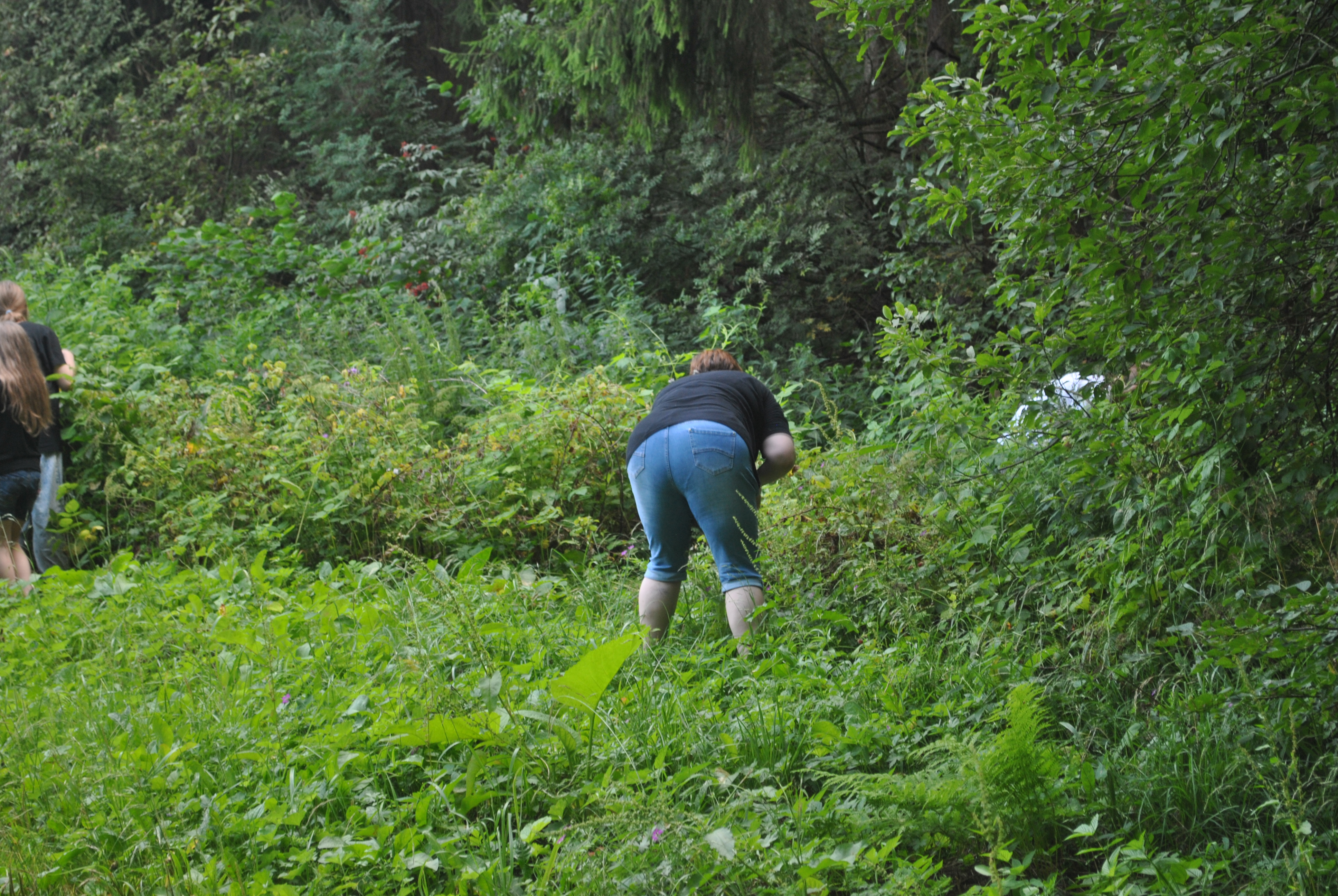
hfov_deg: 24.6
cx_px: 669
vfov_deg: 16.6
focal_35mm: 82
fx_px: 3070
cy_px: 448
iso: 200
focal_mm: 55
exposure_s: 1/40
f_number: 5.6
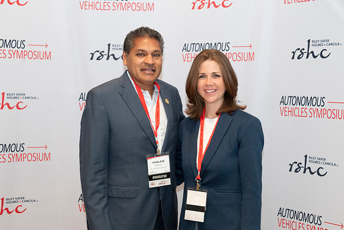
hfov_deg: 33.4
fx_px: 573
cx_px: 172
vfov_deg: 22.6
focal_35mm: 60
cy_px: 115
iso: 2500
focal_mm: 40
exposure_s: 1/80
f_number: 8
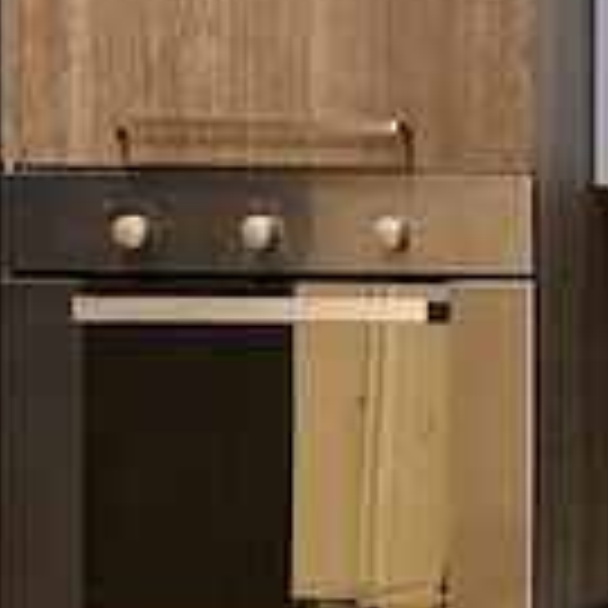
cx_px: 1148
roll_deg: -1.0
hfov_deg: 12.5
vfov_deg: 13.8
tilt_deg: -1.7
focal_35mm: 126
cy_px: 414
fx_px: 2504
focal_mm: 6.86
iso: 160
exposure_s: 1/50
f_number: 1.78
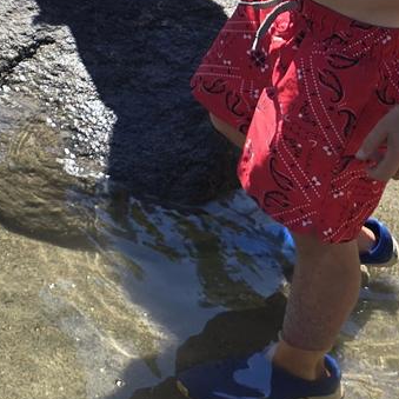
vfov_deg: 14.2
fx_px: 1500
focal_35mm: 115
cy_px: -187
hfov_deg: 12.8
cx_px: -451
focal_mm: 5.4
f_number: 1.8
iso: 25
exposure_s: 1/784
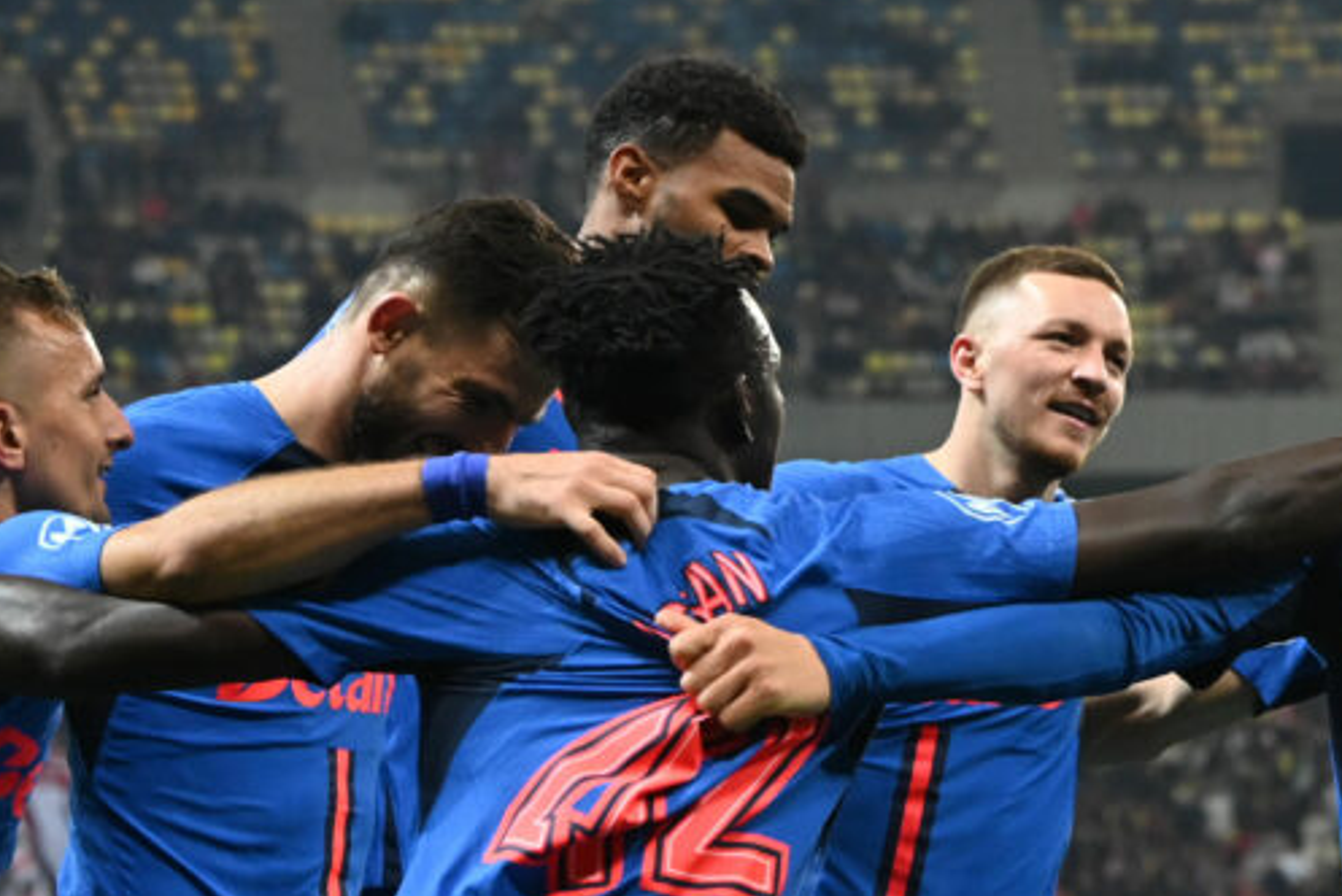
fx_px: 7348
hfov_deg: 10.3
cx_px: 1372
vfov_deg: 7.0
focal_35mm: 197
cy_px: 919
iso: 4000
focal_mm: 70
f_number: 4
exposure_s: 1/1600
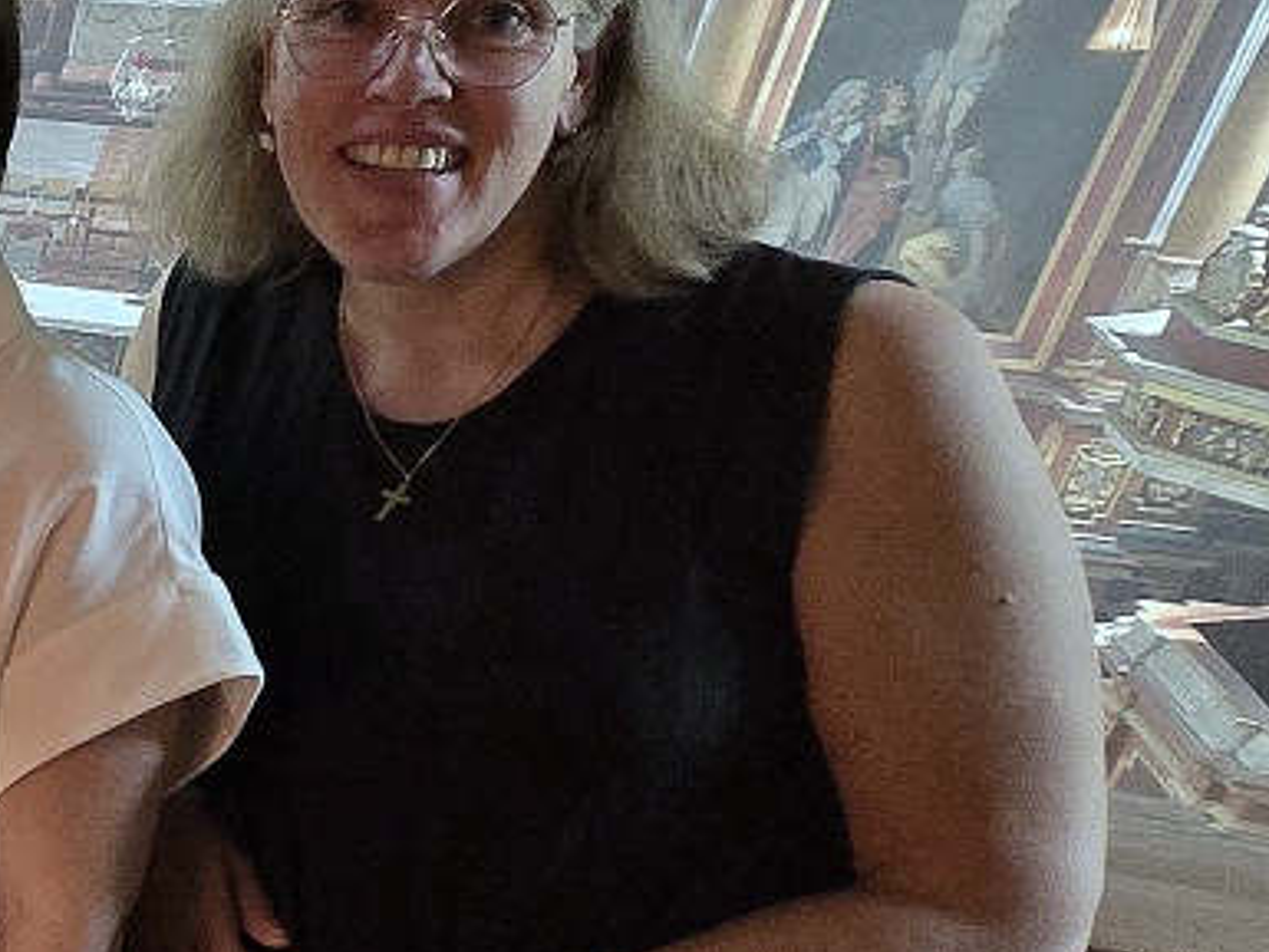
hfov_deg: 21.4
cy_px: 787
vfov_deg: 26.5
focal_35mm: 54
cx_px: -1071
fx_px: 1980
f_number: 2.2
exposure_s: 1/50.3
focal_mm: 2.2
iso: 640
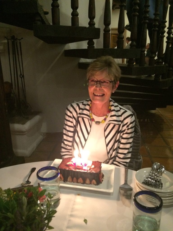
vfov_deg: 61.7
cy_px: 116
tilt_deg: -19.2
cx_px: 86
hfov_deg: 48.2
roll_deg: +1.5
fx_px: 193
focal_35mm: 29
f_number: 2.2
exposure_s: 1/15
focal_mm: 4.15
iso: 320
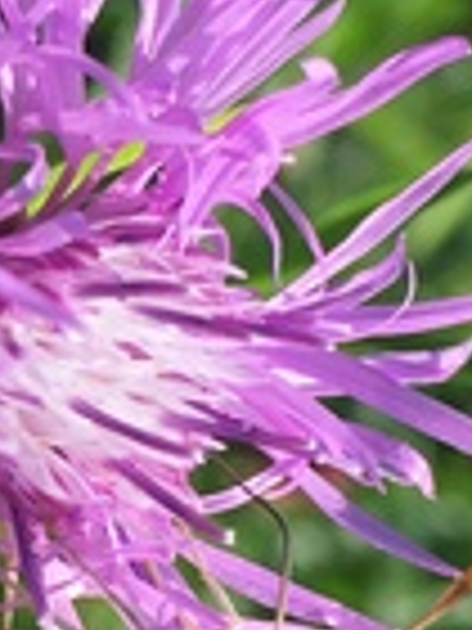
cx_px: -207
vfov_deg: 14.8
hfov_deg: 10.8
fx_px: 2418
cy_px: 342
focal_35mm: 133
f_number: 2.2
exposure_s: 1/894
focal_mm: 4.15
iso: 25
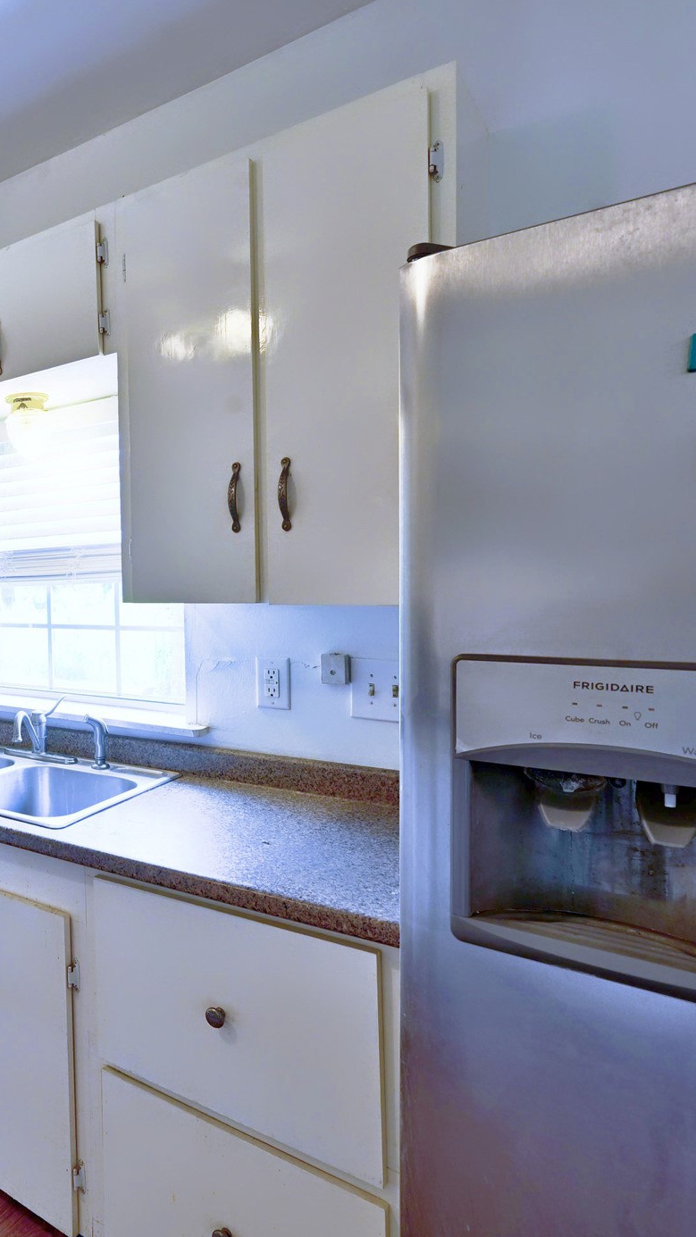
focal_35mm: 23
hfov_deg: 41.5
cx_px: -34
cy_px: 600
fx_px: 755
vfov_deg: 78.7
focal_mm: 14
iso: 400
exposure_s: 1/8
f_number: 8
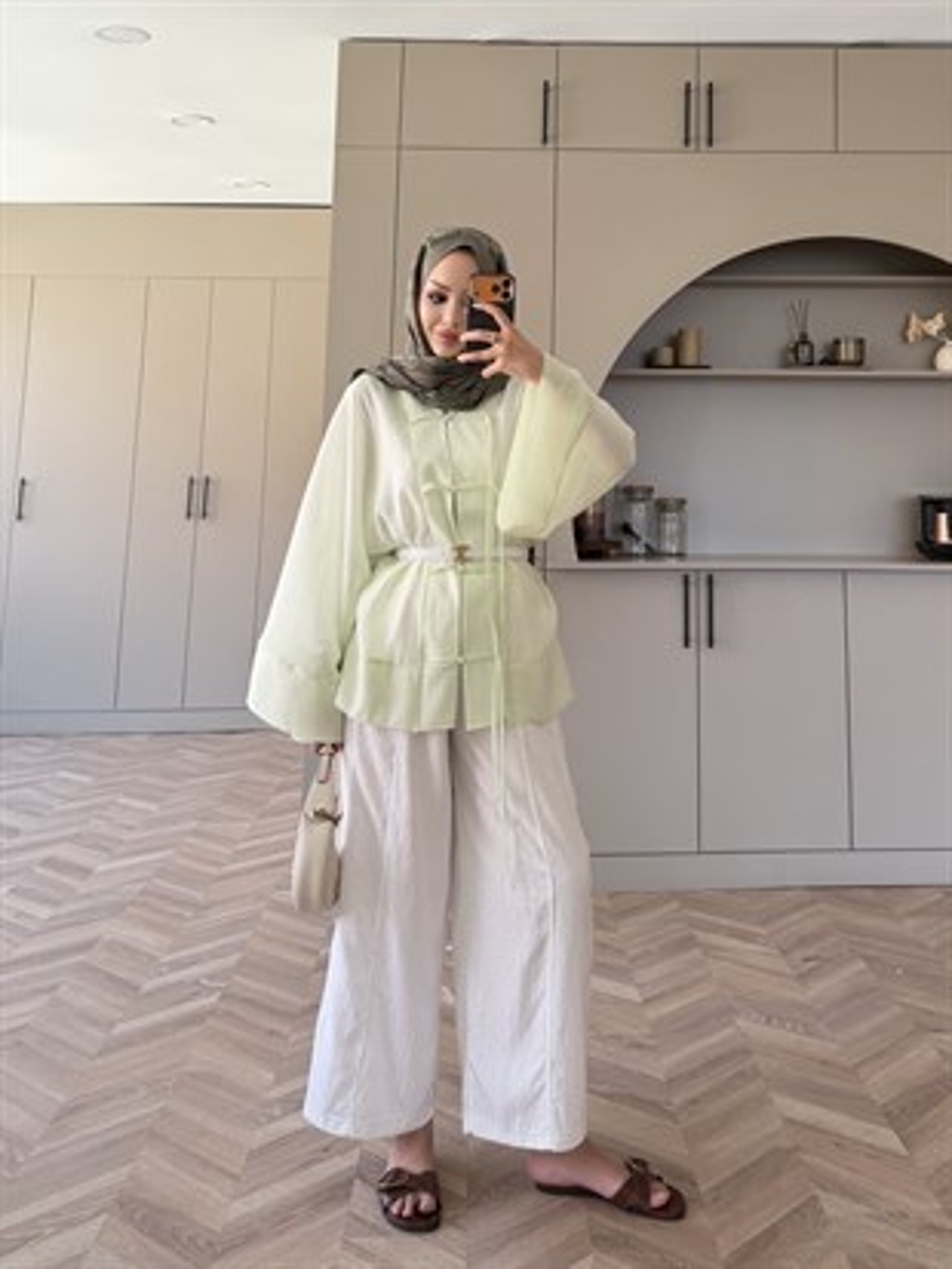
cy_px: 634
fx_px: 880
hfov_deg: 56.8
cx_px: 476
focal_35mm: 24
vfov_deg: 71.6
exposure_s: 1/121
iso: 80
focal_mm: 6.76
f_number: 1.78
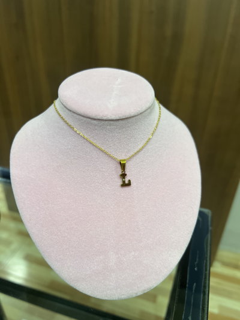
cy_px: 160
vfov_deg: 67.3
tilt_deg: -29.9
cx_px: 120
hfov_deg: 53.1
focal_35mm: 26
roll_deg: -1.3
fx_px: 240
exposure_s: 1/100
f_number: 1.5
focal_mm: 5.7
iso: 125
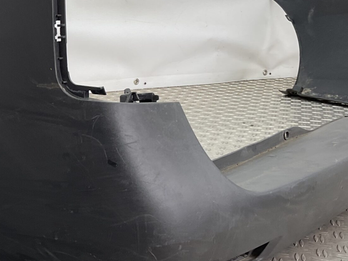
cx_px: 1
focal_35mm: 67
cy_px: 111
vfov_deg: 21.9
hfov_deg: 27.3
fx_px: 674
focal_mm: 3
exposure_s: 1/100
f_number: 1.8
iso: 20
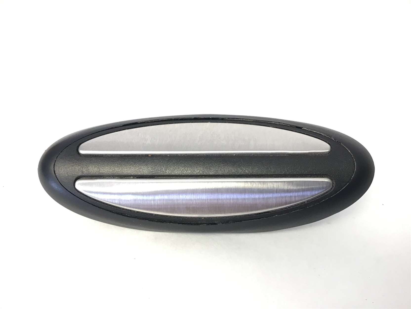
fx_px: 368
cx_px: 206
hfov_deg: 58.4
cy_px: 154
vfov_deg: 45.4
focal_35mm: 31
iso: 40
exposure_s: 1/30
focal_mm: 3.3
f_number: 2.4
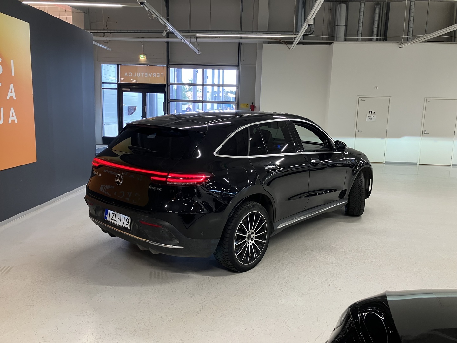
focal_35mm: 28
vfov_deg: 49.7
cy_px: 172
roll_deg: -2.6
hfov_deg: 63.4
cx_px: 228
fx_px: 370
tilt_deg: -8.1
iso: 80
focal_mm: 3.99
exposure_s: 1/60
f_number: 1.8
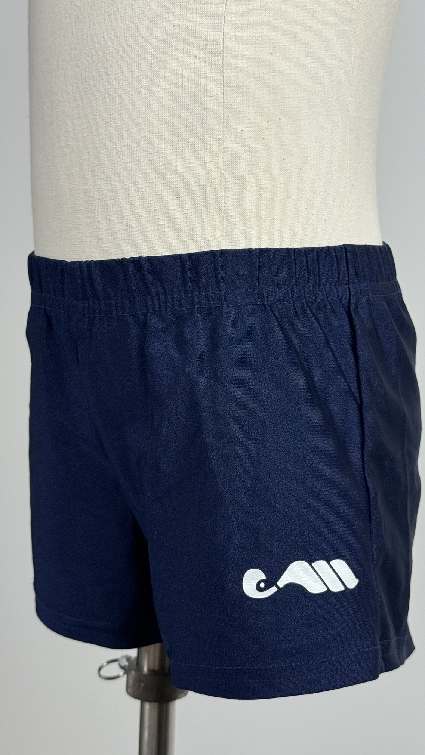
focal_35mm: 53
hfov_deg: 22.6
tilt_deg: -5.4
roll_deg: +0.2
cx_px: 251
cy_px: 380
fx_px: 1062
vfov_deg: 39.2
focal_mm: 6.76
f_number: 1.78
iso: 80
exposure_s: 1/100
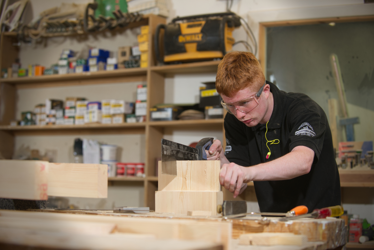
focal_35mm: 140
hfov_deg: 14.6
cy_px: 125
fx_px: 1455
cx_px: 187
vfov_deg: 9.8
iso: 640
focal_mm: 140
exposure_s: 1/160
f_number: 3.5
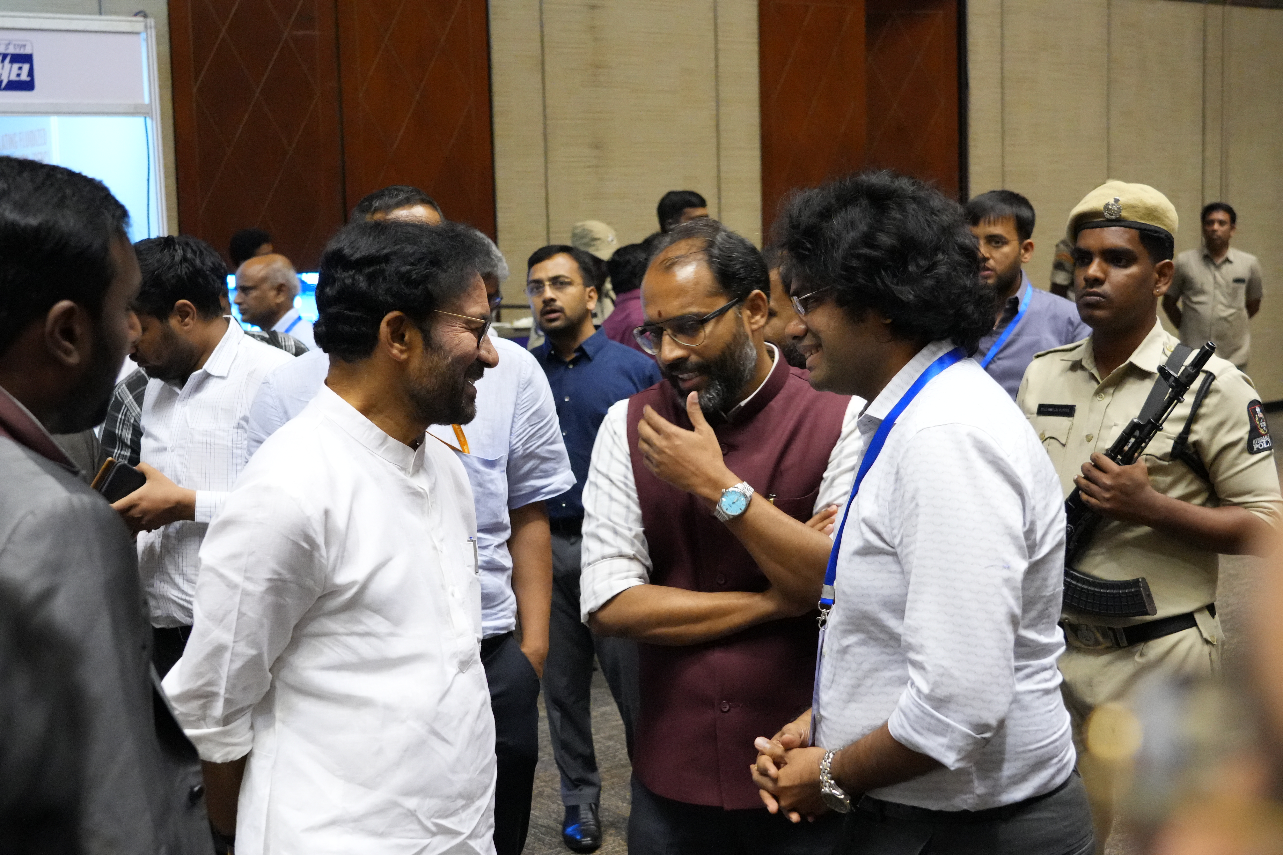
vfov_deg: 26.5
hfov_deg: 38.9
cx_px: 642
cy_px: 428
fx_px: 1817
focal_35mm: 51
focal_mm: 34
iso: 6400
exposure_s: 1/100
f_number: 4.5
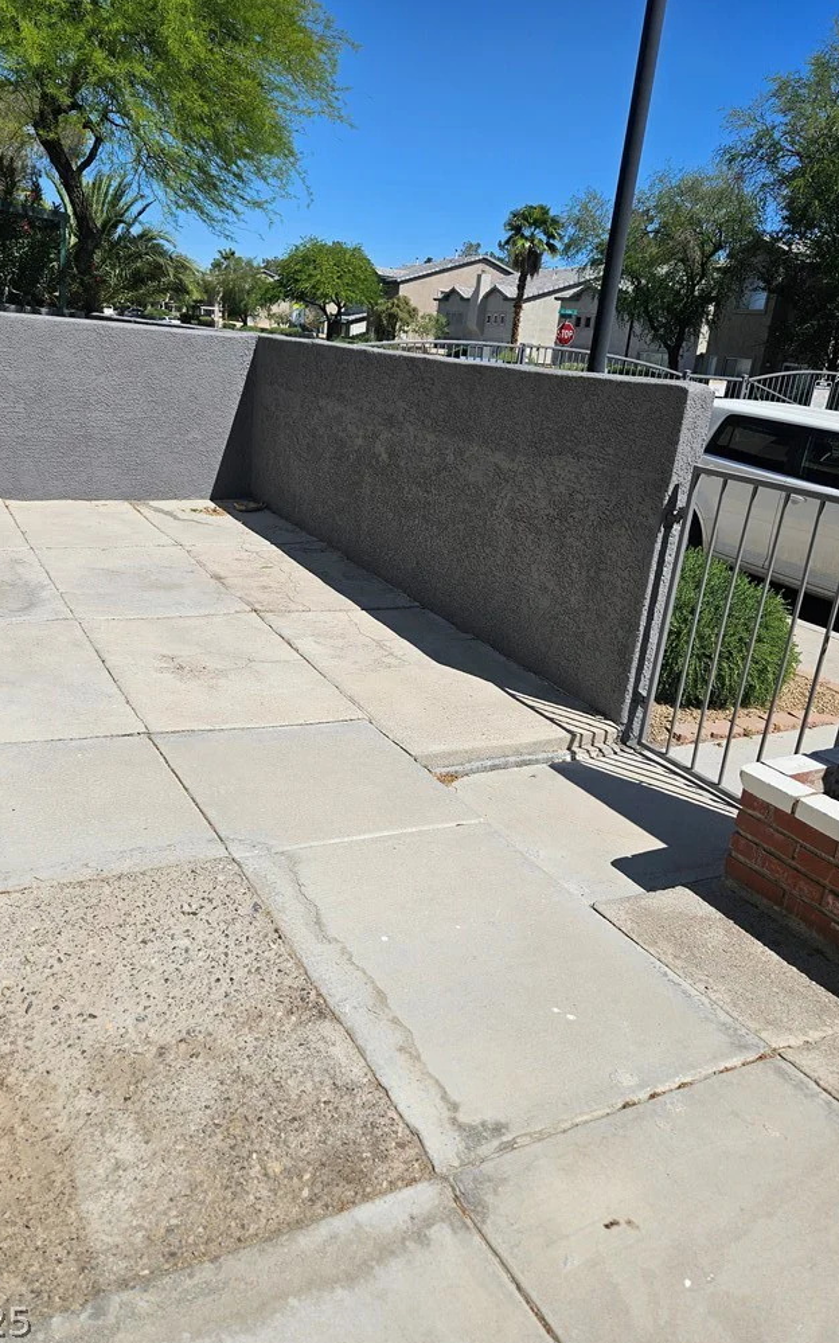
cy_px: 664
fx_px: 915
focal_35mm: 25
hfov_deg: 49.1
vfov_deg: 72.6
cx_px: 354
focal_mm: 5.4
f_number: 1.8
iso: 25
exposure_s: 1/3647
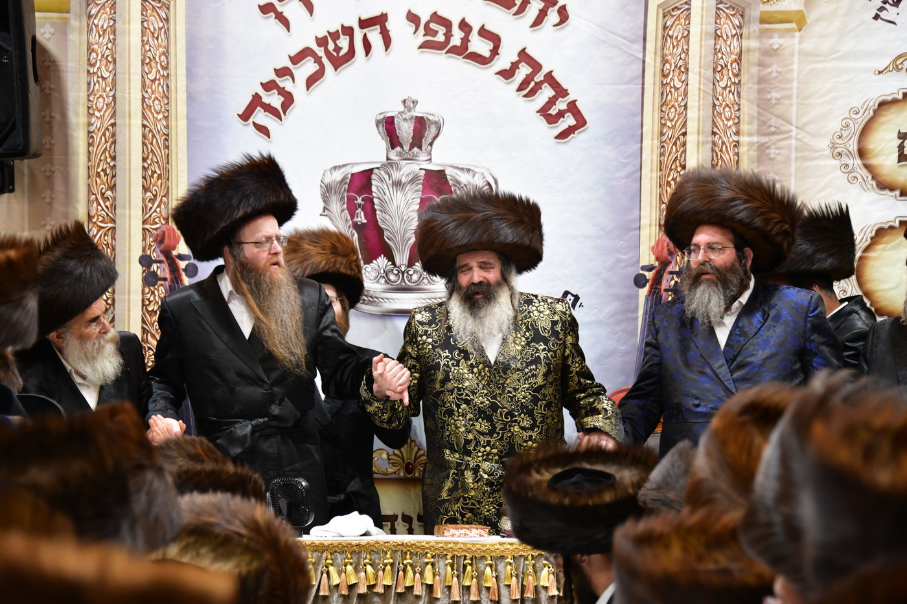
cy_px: 302
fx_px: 2922
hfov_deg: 17.6
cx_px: 454
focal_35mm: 116
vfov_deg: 11.8
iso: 2000
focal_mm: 116
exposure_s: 1/100
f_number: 5.6
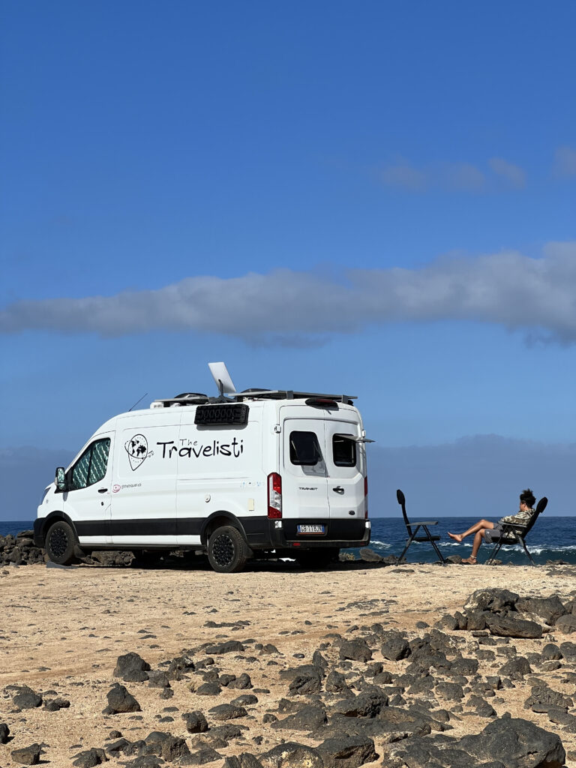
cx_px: 288
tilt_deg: +4.7
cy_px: 384
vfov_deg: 25.3
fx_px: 1708
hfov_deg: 19.1
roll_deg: +0.3
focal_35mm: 77
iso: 32
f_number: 2.8
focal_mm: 9
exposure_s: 1/1597
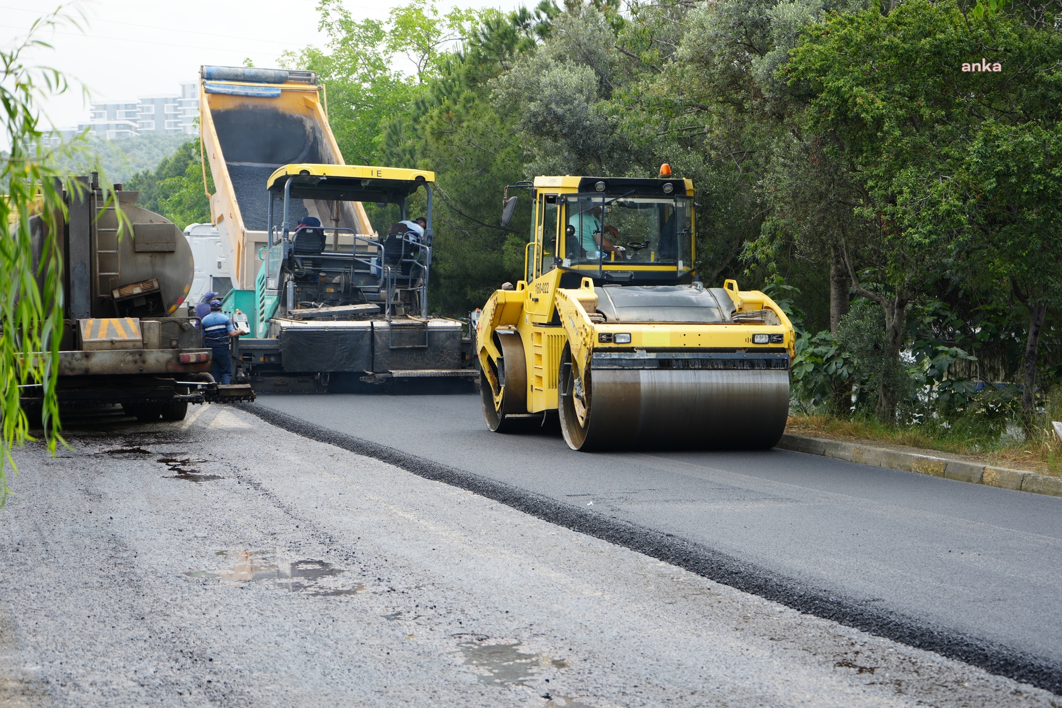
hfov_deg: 28.8
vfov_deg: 19.5
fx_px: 2065
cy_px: 354
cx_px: 531
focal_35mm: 70
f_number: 5.6
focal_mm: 70
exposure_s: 1/125
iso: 100
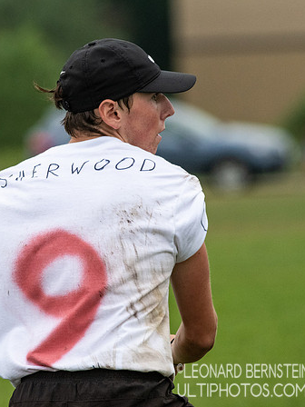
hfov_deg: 2.2
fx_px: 8071
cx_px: 111
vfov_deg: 2.9
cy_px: 193
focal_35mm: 687
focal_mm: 300
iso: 1600
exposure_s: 1/2000
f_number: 6.3
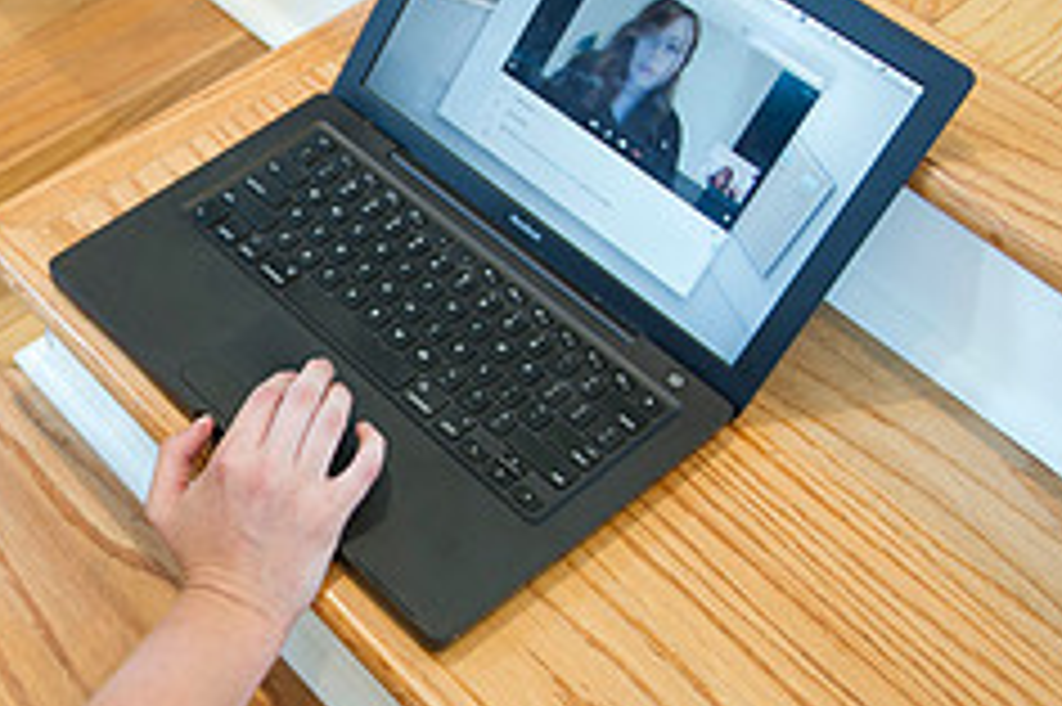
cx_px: -18
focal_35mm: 59
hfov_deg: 31.2
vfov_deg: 22.9
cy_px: 243
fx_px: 1739
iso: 800
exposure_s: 1/60
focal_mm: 24
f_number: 2.8
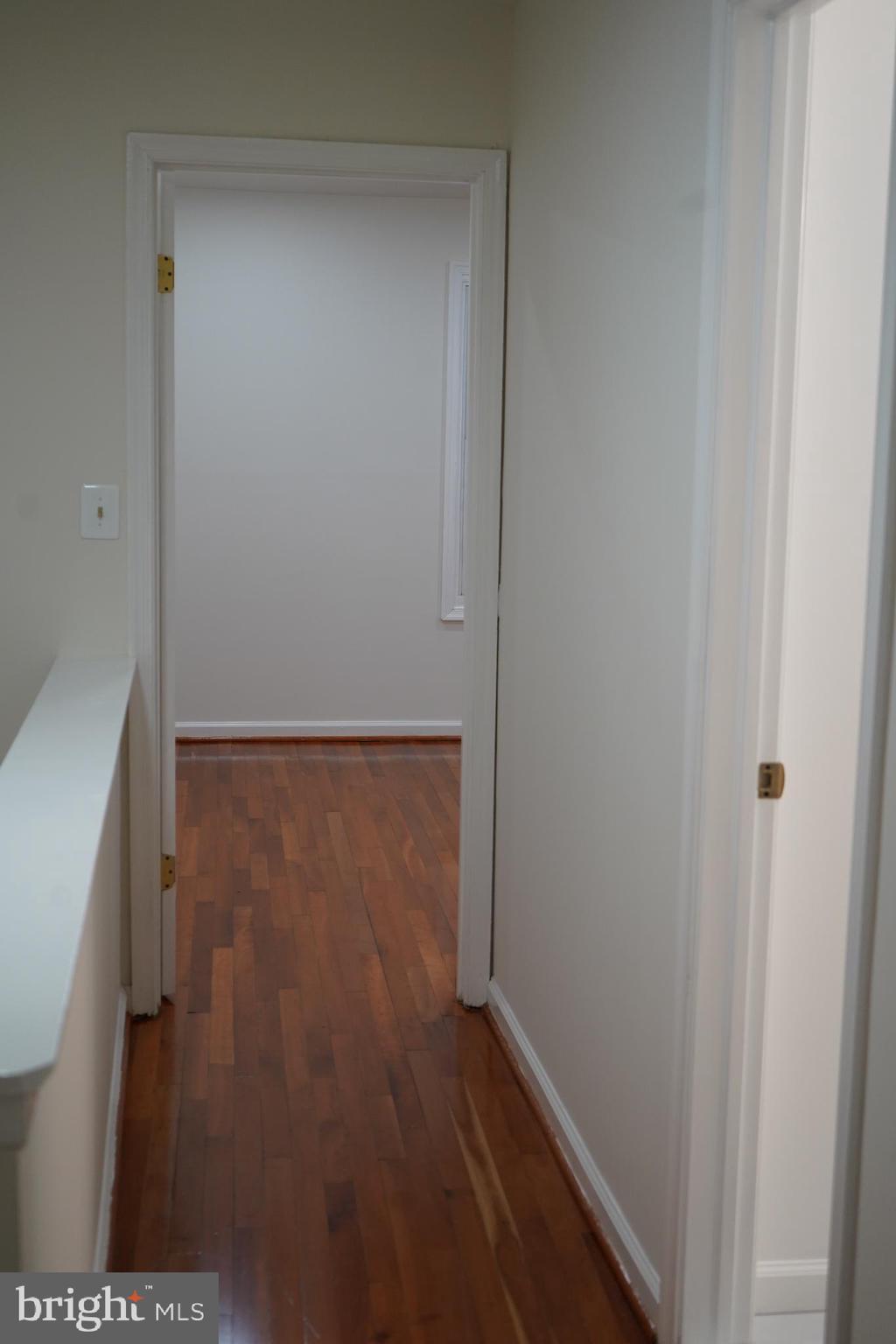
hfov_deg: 29.9
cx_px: 448
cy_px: 672
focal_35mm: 45
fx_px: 1680
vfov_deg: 43.6
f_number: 4.5
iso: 1250
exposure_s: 1/160
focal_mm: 45
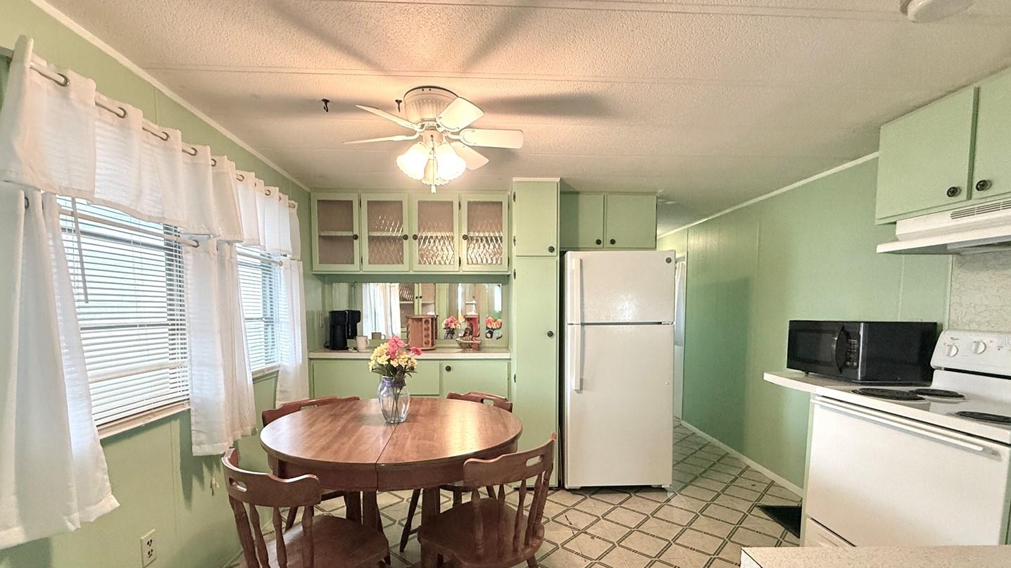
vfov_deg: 63.3
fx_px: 456
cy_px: 340
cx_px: 501
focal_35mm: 17
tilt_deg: -3.9
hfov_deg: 95.9
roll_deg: -0.6
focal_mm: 2.22
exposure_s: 1/60
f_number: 2.2
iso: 400
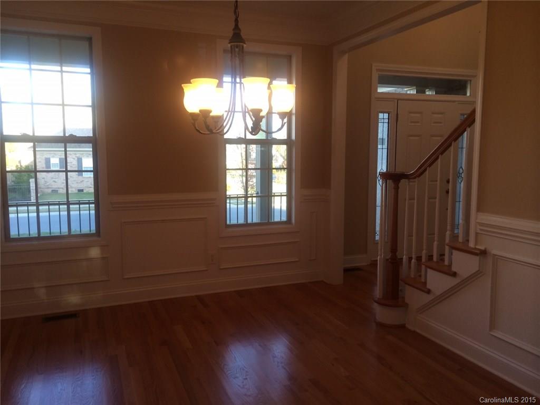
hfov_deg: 60.0
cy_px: 202
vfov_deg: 46.8
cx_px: 270
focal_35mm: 30
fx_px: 468
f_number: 2.2
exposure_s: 1/40
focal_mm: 4.12
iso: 40
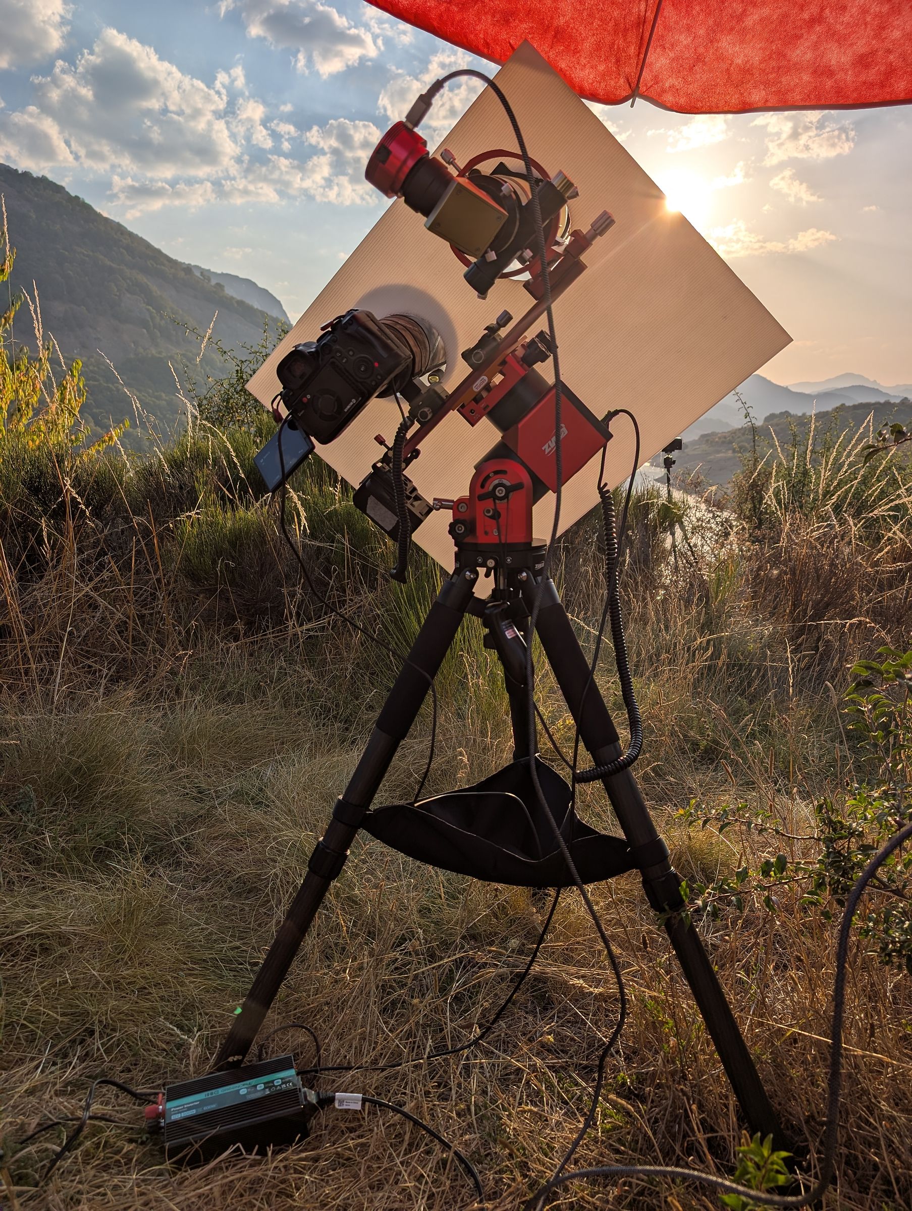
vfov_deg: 71.5
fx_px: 841
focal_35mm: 24
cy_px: 606
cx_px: 456
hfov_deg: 56.9
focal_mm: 6.9
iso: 18
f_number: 1.68
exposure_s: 1/980
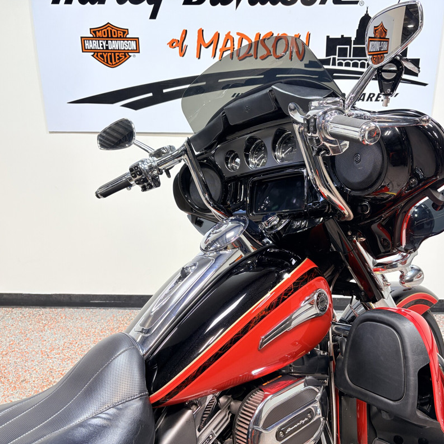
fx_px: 450
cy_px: 221
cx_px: 254
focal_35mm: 31
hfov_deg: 52.3
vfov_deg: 52.5
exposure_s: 1/120
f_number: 1.6
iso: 50
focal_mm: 5.96
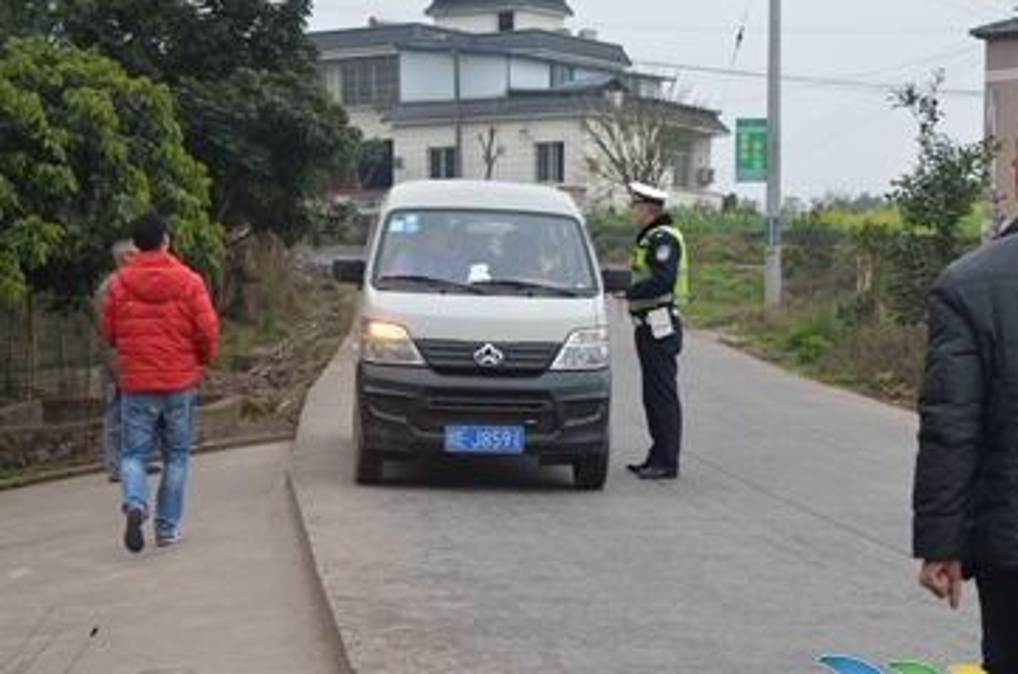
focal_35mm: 79
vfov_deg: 17.2
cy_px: 374
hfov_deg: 25.7
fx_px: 2229
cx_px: 592
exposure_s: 1/125
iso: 320
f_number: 5.6
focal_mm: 38
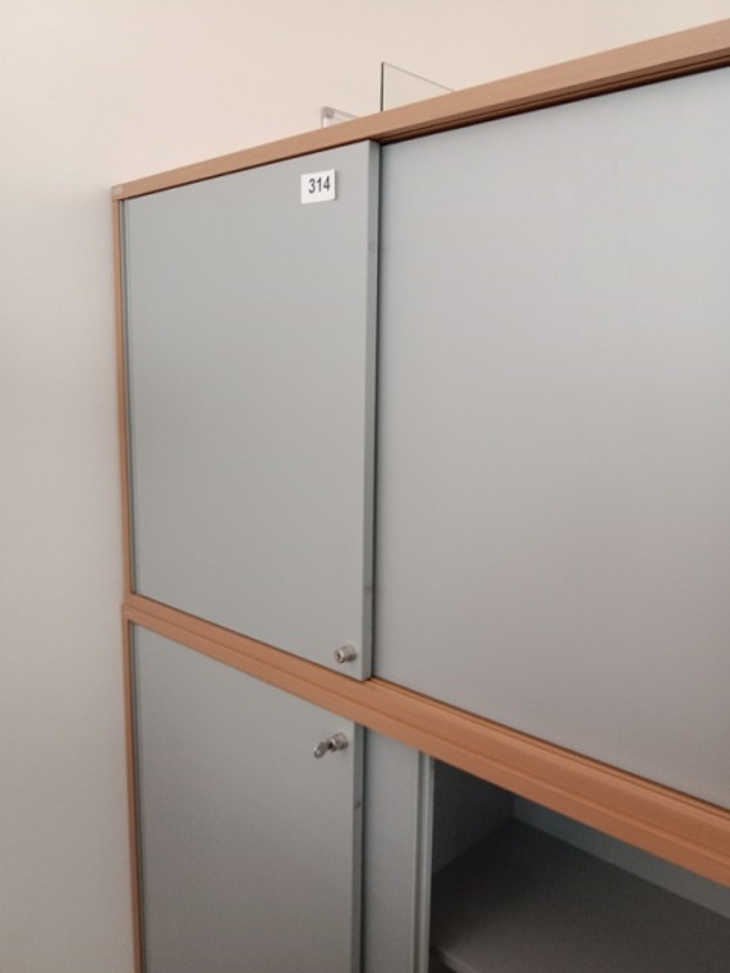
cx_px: 365
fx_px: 759
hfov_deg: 51.4
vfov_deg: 65.3
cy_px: 486
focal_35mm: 27
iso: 924
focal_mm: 3.65
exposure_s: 1/16.7
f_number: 2.2
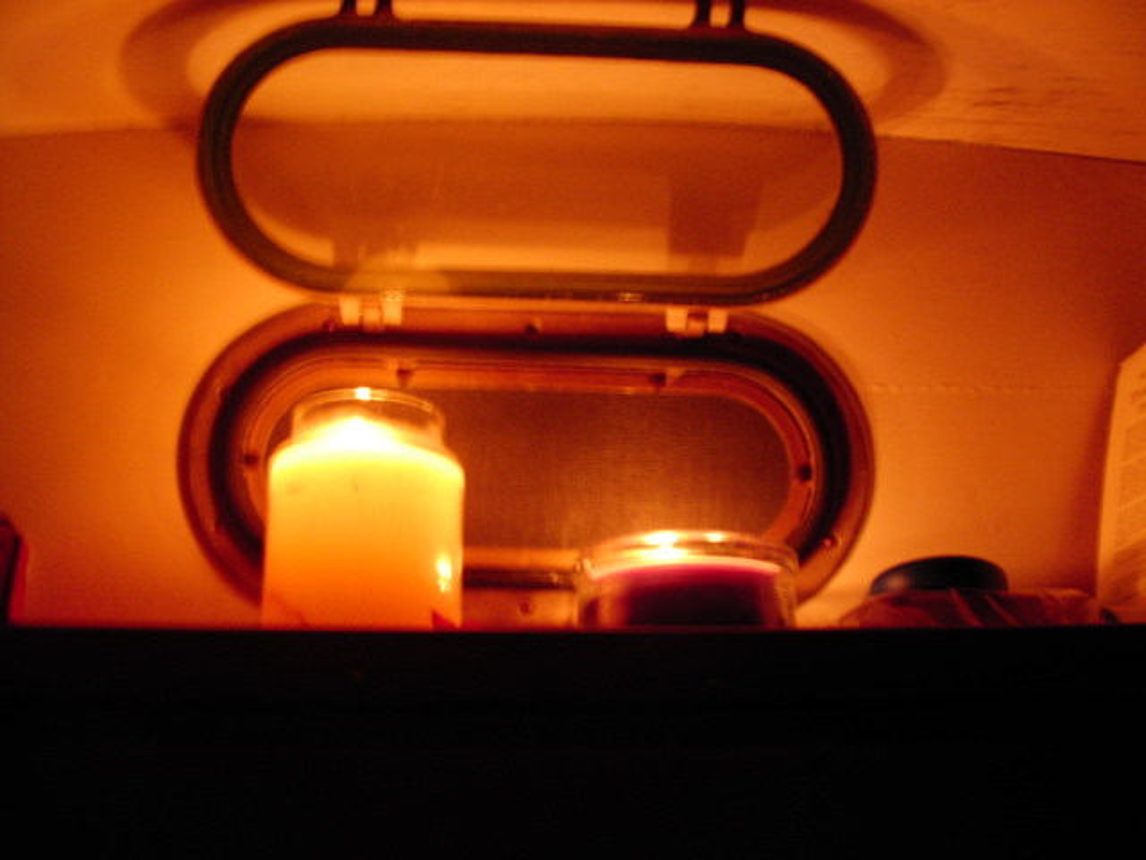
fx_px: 1258
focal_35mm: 38
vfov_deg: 37.7
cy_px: 430
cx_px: 573
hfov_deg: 49.0
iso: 100
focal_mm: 5.8
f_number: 3.5
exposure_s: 1/3
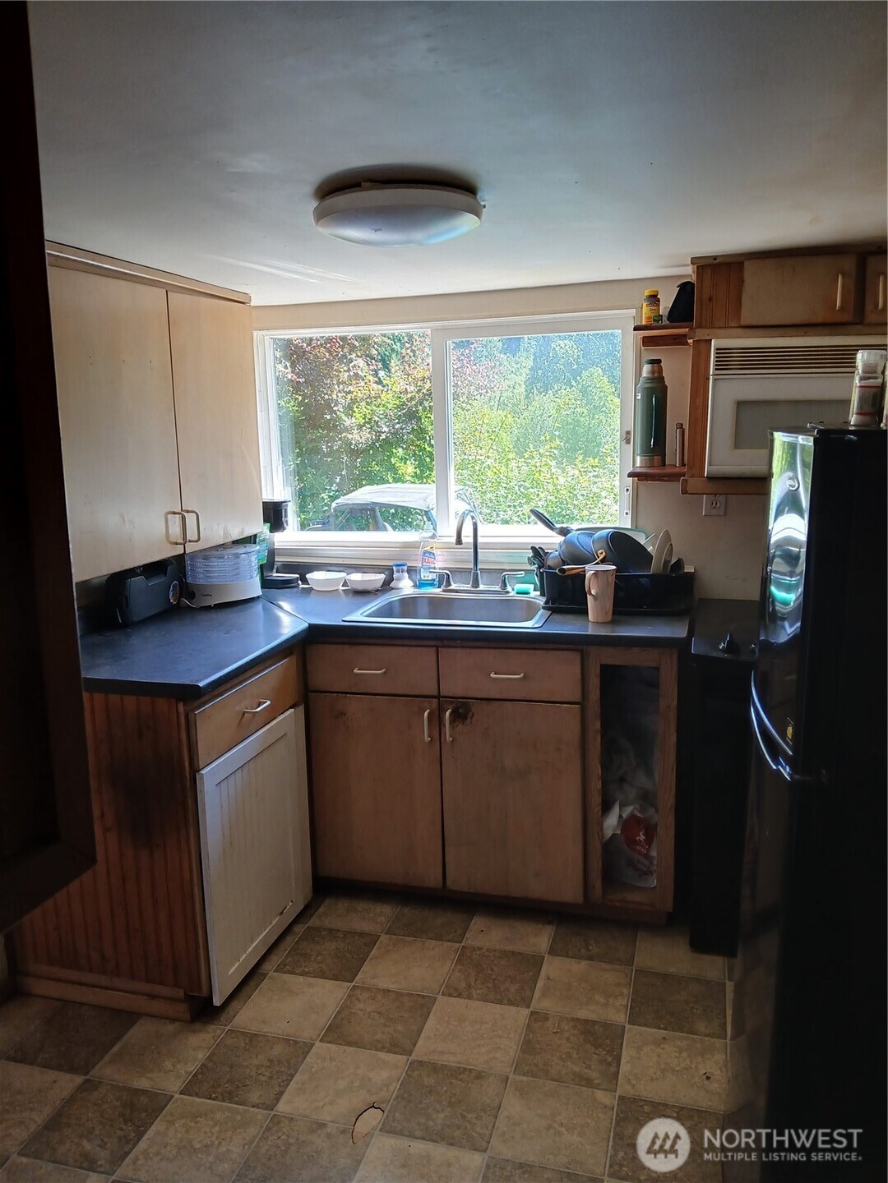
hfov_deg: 53.1
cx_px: 444
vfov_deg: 67.3
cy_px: 592
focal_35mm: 26
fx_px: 889
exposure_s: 1/60
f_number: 1.8
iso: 64
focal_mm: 3.98
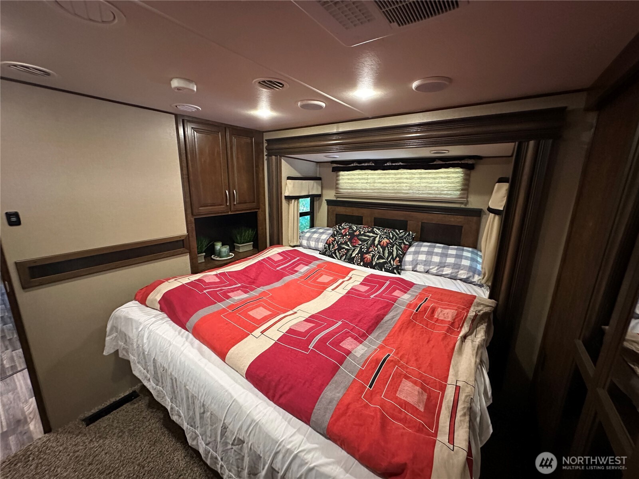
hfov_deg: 102.1
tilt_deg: -12.7
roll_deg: -0.6
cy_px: 240
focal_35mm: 14
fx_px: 258
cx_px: 320
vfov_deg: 85.7
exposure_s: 1/60
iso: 1000
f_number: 2.2
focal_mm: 2.22
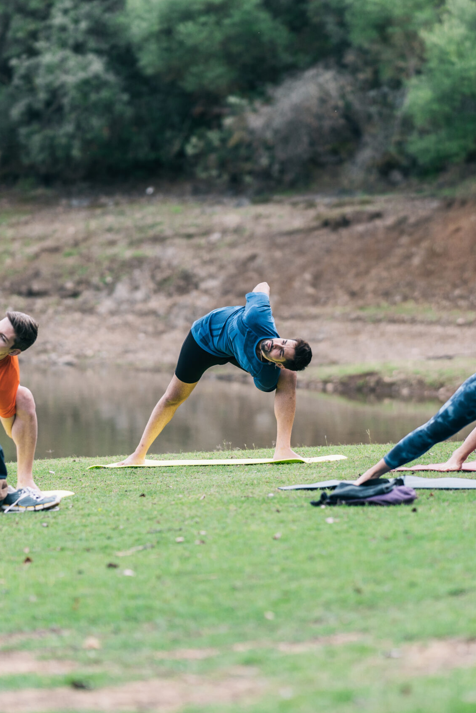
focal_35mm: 192
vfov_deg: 10.7
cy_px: 357
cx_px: 263
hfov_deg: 7.2
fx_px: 3802
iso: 160
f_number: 1.4
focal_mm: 85
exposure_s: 1/1250
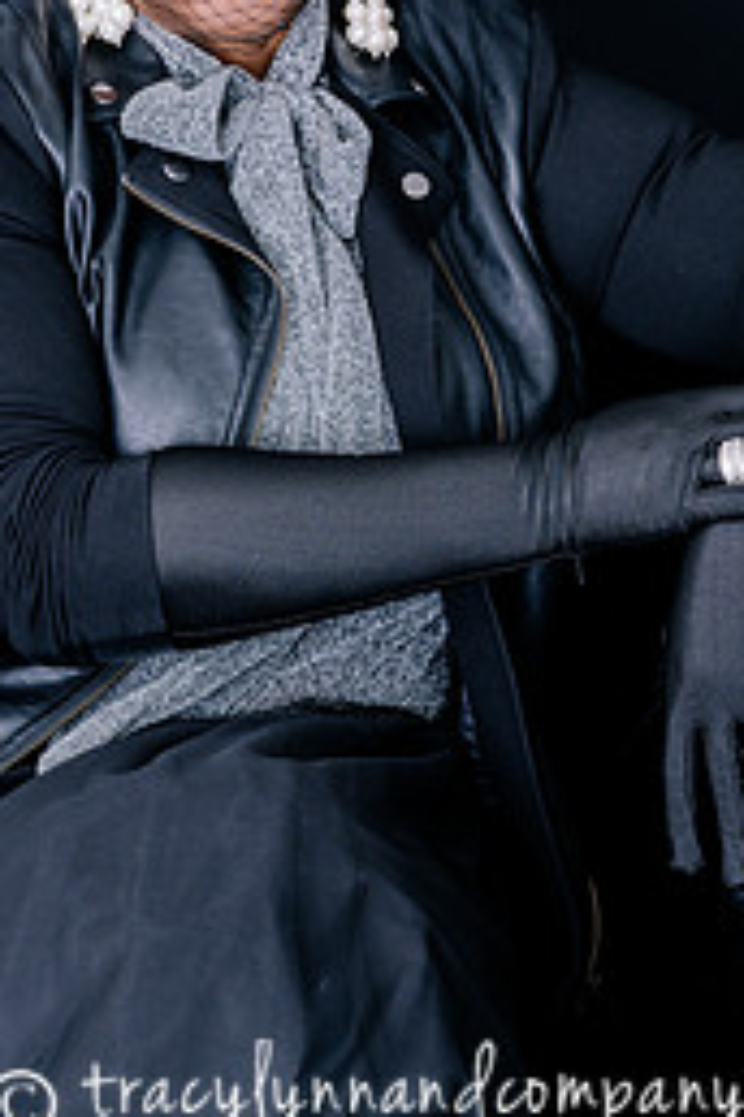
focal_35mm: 213
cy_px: 242
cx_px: 398
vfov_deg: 9.6
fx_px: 6602
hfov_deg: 6.4
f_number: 8
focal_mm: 122
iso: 250
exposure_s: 1/160
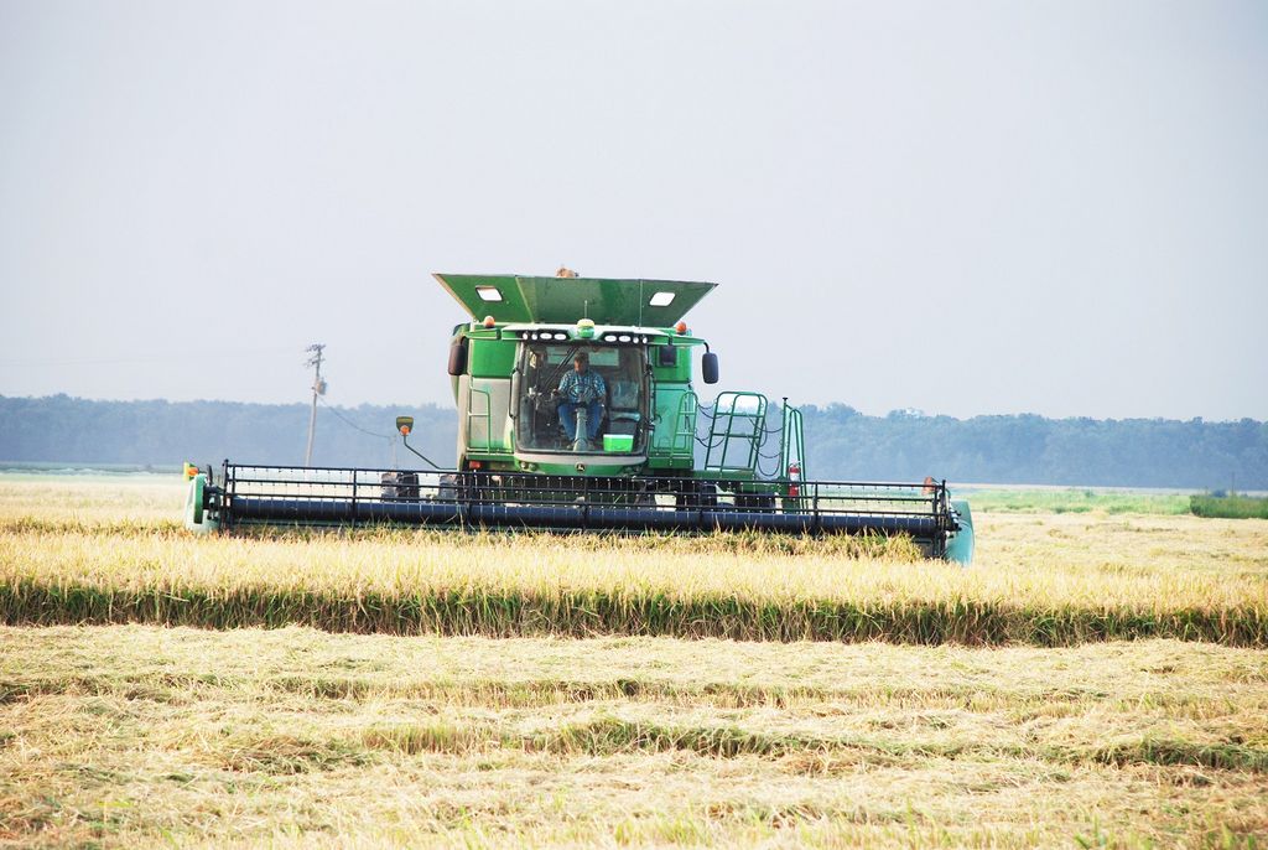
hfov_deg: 10.1
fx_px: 7143
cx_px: 634
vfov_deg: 6.8
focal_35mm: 202
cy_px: 425
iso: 320
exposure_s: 1/125
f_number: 5.6
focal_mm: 135
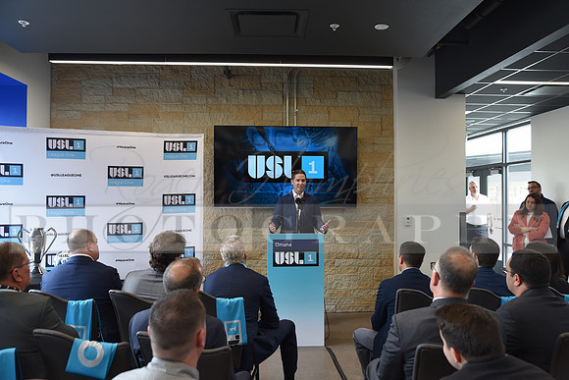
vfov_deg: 42.3
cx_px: 284
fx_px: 490
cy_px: 190
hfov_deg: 60.3
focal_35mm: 31
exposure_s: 1/60
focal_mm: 31
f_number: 3.5
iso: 400
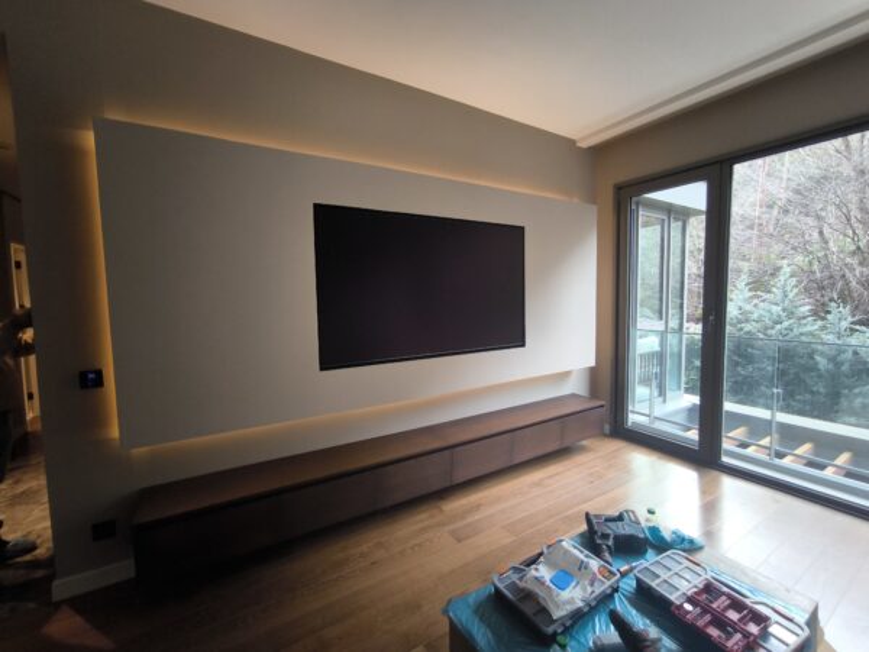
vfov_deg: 81.7
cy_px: 326
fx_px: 377
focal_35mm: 15
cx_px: 434
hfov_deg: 98.2
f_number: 2.2
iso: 200
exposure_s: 1/50
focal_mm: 1.91
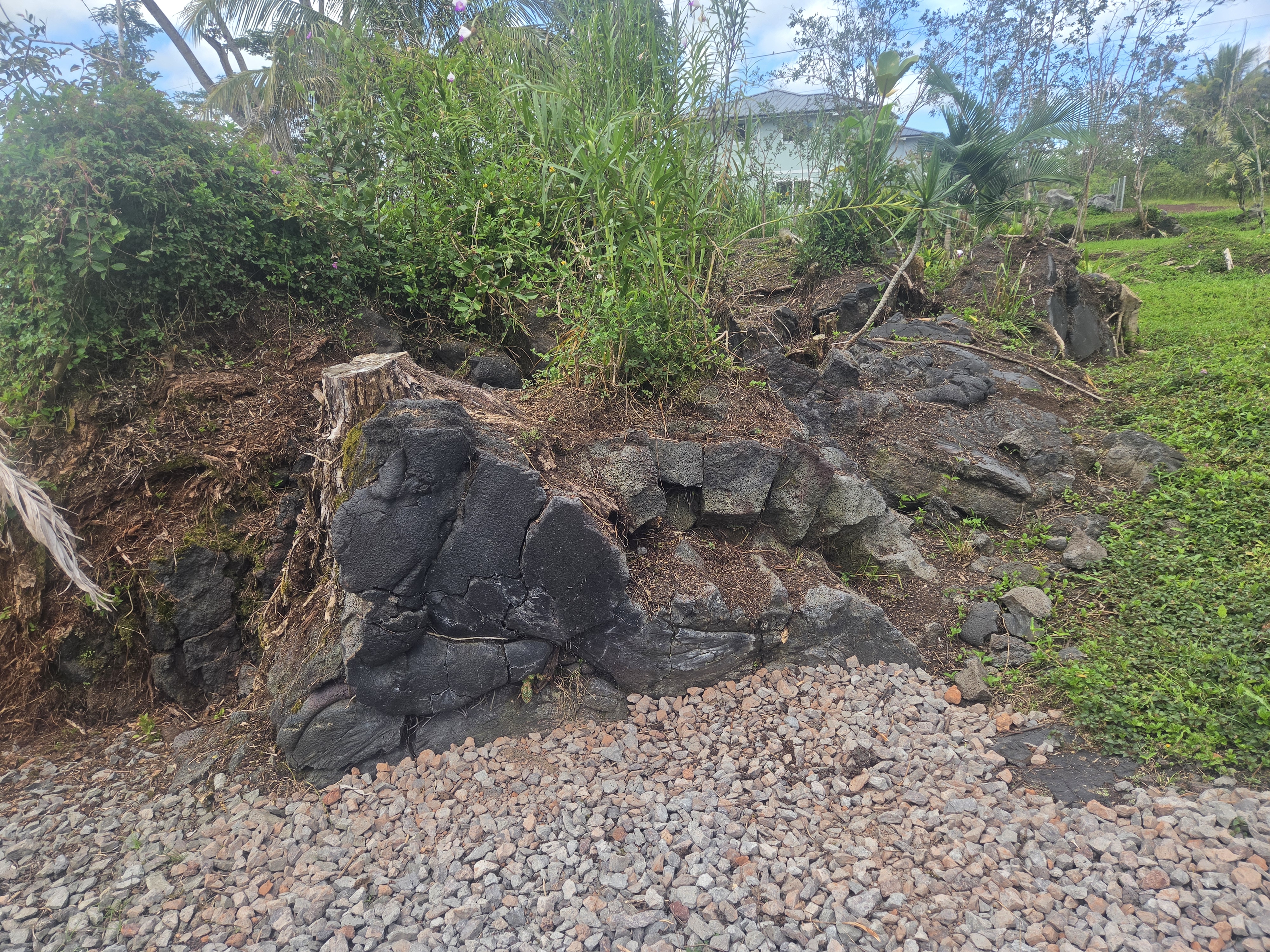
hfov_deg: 73.9
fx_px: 844
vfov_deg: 58.9
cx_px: 635
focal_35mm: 23
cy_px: 476
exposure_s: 1/1554
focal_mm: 5.4
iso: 80
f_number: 1.8
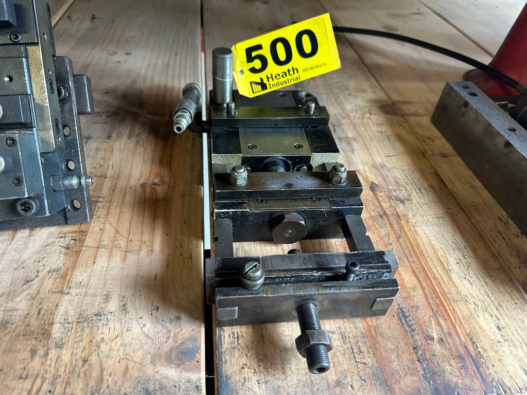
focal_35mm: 24
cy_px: 198
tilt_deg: -43.1
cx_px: 264
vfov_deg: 56.8
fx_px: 365
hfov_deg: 71.6
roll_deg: -4.9
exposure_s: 1/60
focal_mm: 6.86
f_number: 1.78
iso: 320
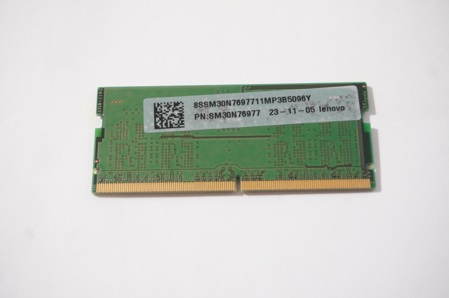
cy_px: 149
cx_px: 224
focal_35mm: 64
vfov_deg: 21.0
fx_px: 804
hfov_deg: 31.2
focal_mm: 43
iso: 1600
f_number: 5.6
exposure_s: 1/200
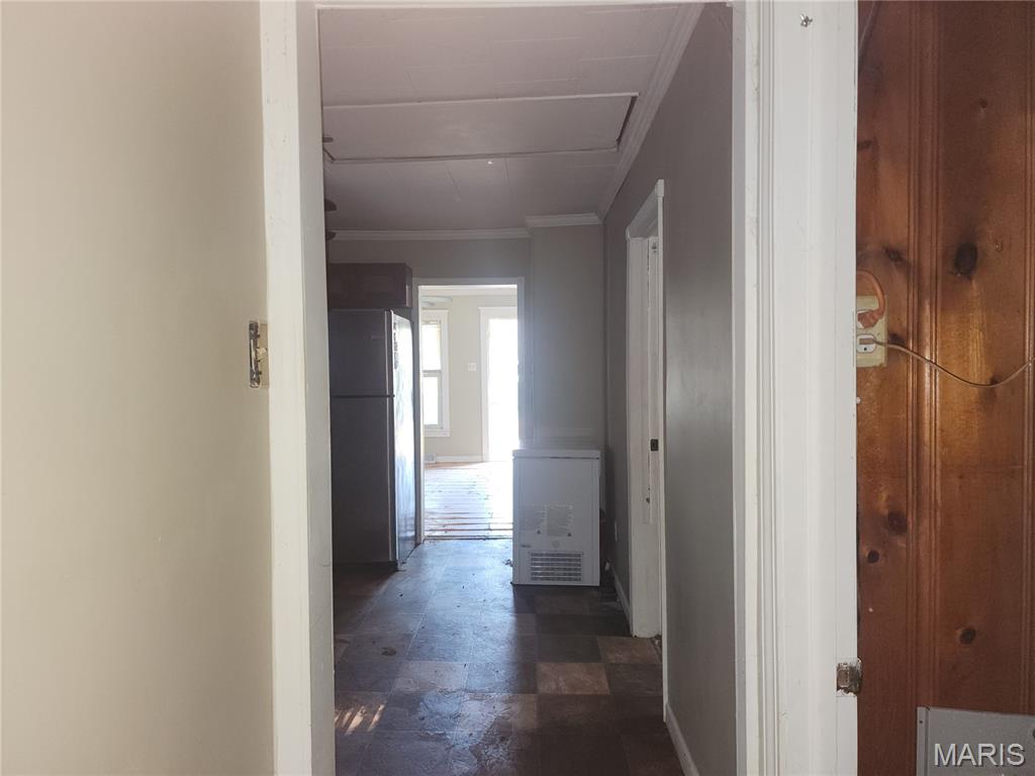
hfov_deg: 73.9
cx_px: 518
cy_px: 388
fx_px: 688
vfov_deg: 58.9
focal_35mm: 23
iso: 125
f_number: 1.8
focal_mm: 6.4
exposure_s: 1/24
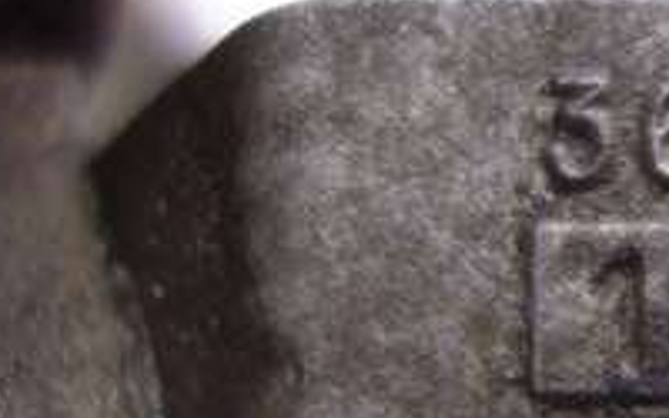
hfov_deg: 16.9
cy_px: 142
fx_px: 2133
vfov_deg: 11.2
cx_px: 846
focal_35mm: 117
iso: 125
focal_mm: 10.4
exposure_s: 1/80
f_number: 1.8
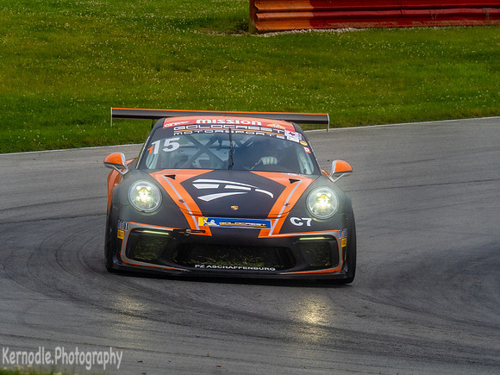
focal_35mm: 421
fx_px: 6081
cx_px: 250
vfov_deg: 3.5
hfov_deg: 4.7
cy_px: 188
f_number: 13
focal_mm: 210
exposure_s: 1/320
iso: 400
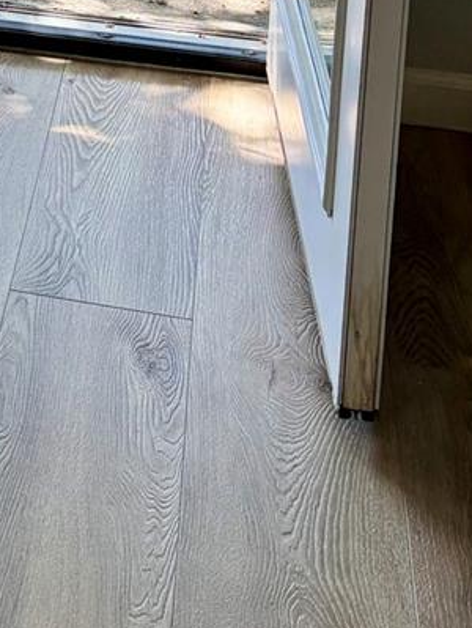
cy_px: -397
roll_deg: -0.3
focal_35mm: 100
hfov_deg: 13.7
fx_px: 1815
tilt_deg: -13.0
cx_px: -288
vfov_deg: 17.1
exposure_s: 1/154
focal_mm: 5.96
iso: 64
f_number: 1.6
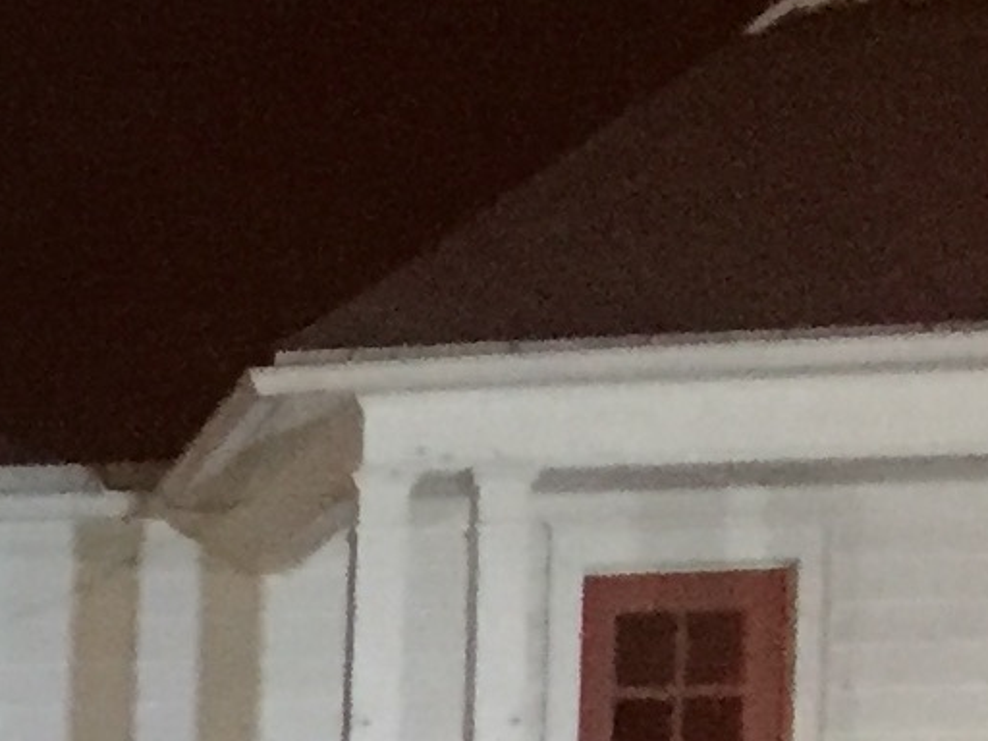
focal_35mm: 185
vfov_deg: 7.5
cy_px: 1837
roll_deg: -1.2
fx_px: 5280
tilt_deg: -1.9
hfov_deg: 8.8
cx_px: -1932
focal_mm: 4.15
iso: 250
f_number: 2.2
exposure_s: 1/24
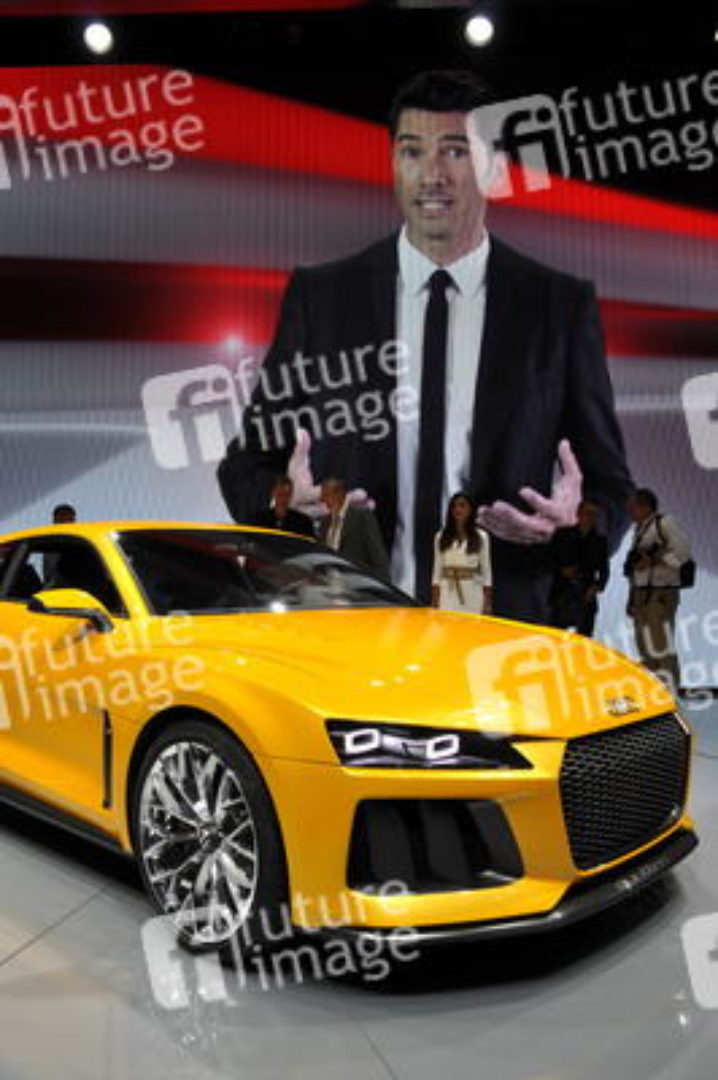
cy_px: 540
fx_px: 809
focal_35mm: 27
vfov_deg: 67.4
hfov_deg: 47.9
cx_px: 359
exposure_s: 1/160
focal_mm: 18
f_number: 6.3
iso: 200
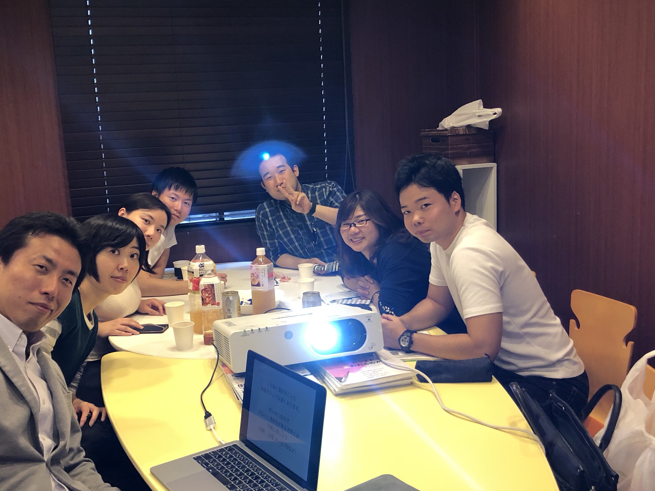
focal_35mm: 37
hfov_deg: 50.1
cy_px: 256
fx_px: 700
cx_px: 300
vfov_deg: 38.7
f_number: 1.8
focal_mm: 4
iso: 64
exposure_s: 1/17
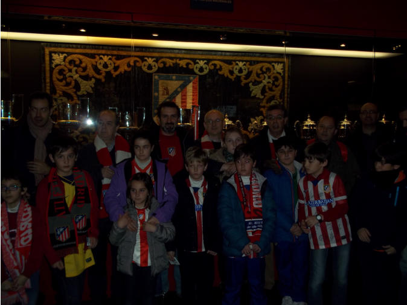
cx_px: 204
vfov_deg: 39.6
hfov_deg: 51.4
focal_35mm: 36
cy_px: 152
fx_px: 423
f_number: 3.1
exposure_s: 1/30
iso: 80
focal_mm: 6.5
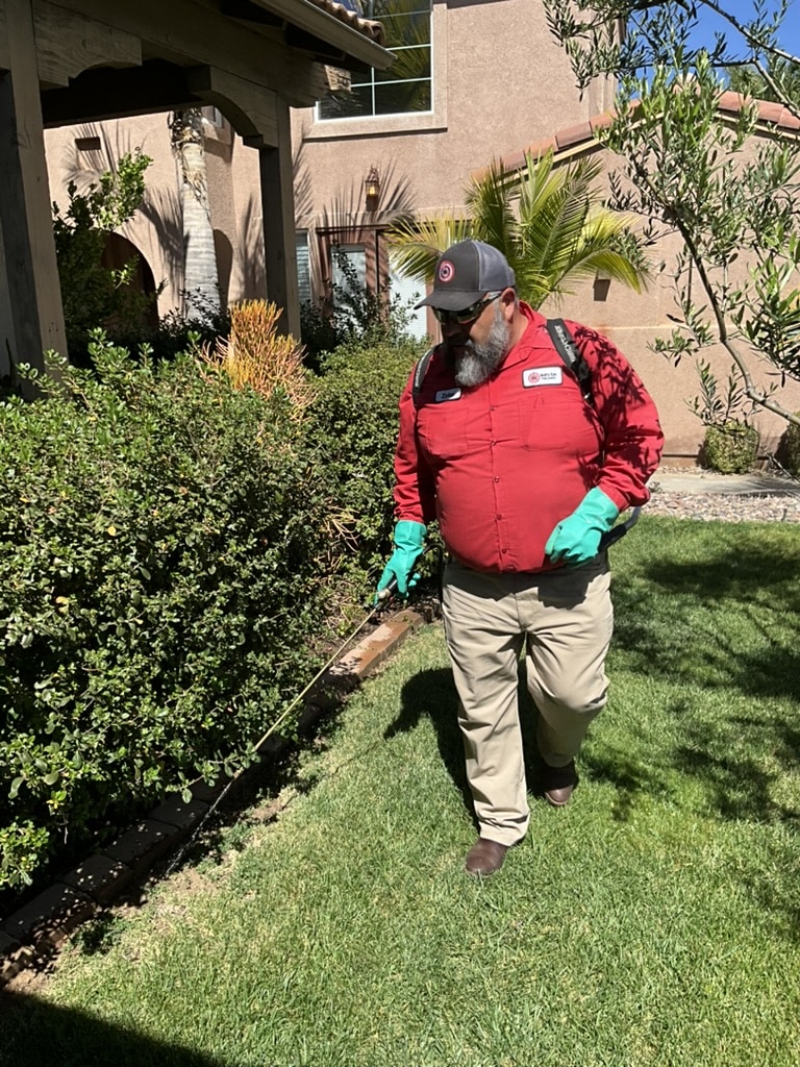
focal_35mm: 29
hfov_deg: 48.2
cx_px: 400
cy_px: 534
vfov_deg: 61.7
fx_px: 894
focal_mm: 3
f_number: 1.8
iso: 25
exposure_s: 1/1377
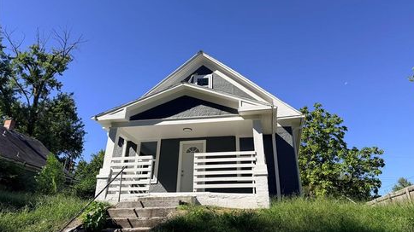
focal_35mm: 27
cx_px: 212
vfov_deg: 42.6
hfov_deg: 69.9
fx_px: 296
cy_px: 89
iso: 80
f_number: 1.78
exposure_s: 1/4167
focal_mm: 6.76
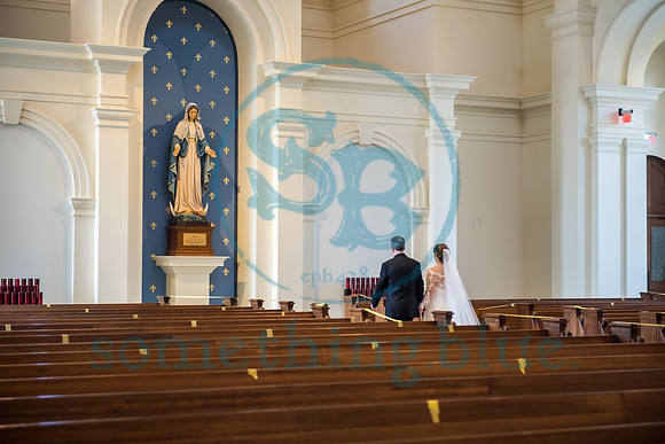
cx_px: 335
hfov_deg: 28.4
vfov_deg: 19.2
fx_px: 1312
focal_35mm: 71
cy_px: 222
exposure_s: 1/200
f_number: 2.8
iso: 1000
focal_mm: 70
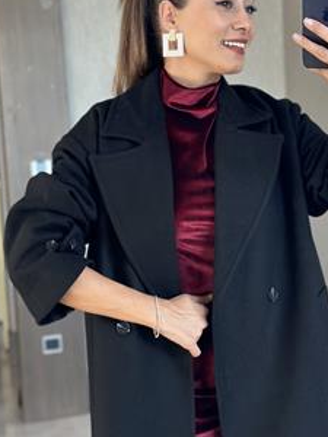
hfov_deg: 18.2
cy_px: 235
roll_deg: +4.2
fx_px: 1023
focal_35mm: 81
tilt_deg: -19.1
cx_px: 211
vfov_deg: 24.1
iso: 125
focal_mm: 6.86
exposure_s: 1/114
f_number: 1.78
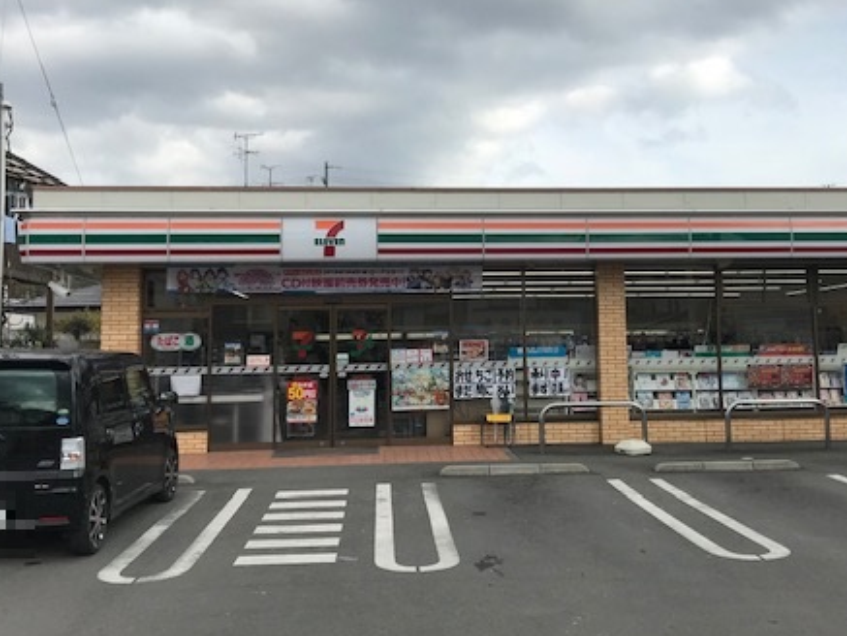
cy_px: 256
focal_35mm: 41
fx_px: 1003
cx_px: 504
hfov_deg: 45.5
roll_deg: +1.5
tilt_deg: +7.5
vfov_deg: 35.0
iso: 20
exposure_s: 1/2591
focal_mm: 3.99
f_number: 1.8
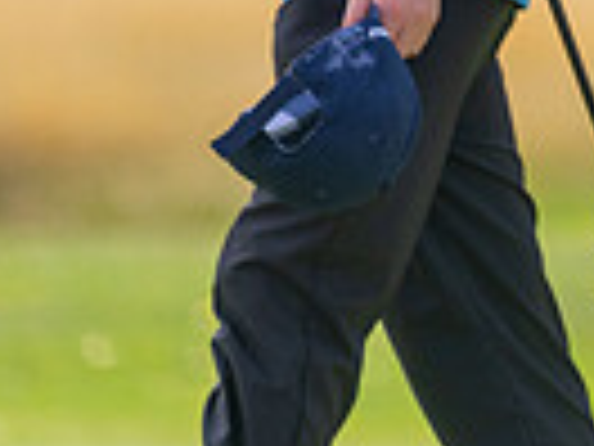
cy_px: -403
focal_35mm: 1270
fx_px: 21793
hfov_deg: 1.6
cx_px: 882
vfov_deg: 1.2
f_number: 4
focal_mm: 300
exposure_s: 1/3200
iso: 640
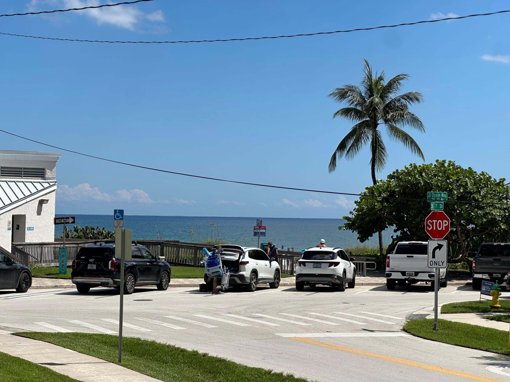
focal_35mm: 77
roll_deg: -1.7
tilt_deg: +0.7
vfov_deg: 19.1
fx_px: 1134
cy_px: 191
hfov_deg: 25.3
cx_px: 255
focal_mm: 9
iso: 32
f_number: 2.8
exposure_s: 1/1340
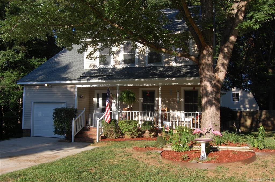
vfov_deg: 39.9
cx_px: 138
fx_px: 252
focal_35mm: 33
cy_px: 91
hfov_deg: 57.3
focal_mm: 22
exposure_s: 1/200
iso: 200
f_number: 8
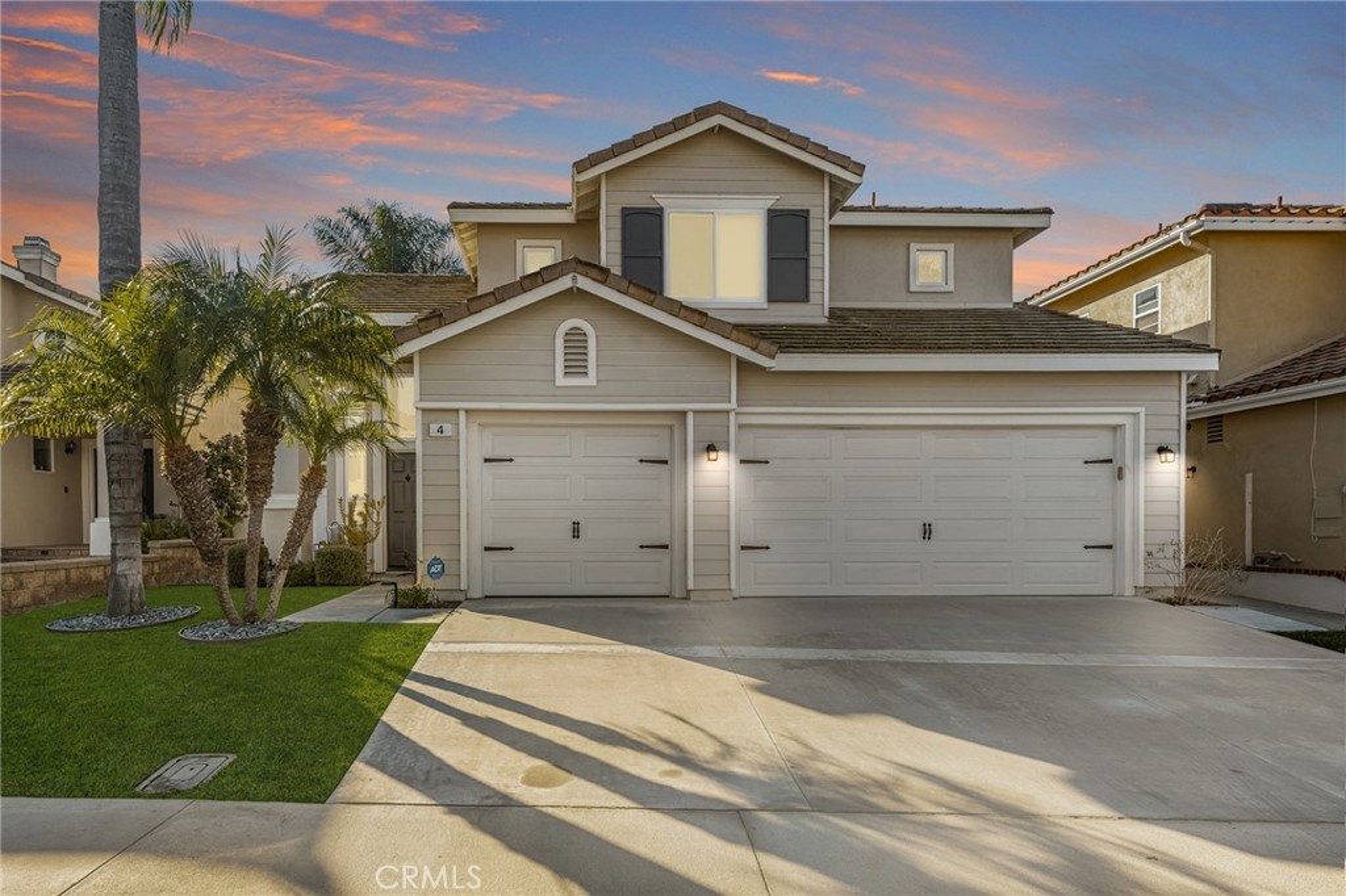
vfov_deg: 67.3
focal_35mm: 18
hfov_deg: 90.0
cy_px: 448
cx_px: 673
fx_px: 673
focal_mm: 18
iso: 160
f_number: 9
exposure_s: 1/500
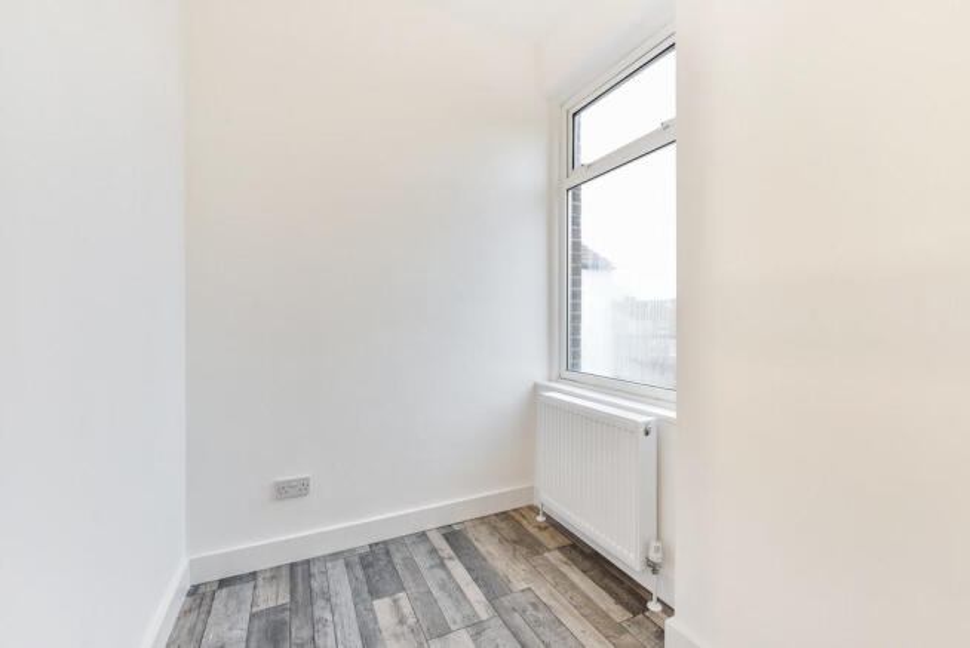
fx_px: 377
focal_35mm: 14
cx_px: 485
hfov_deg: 104.2
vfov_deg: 81.3
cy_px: 324
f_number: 8
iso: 400
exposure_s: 1/5
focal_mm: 14
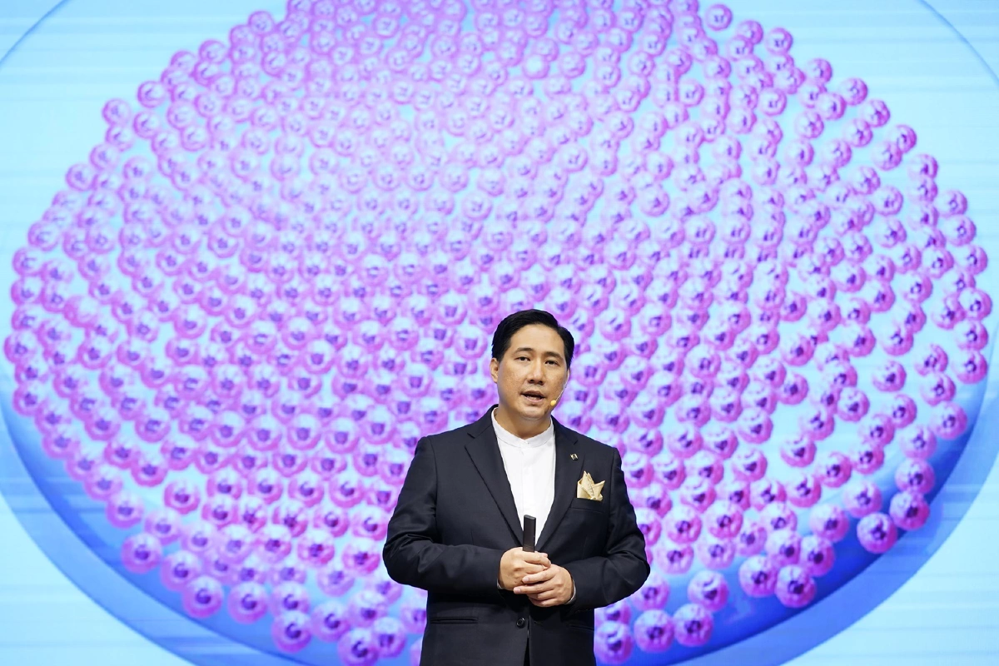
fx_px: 2359
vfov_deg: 16.1
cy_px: 333
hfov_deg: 23.9
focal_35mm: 85
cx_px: 500
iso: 640
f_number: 3.2
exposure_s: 1/100
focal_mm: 85
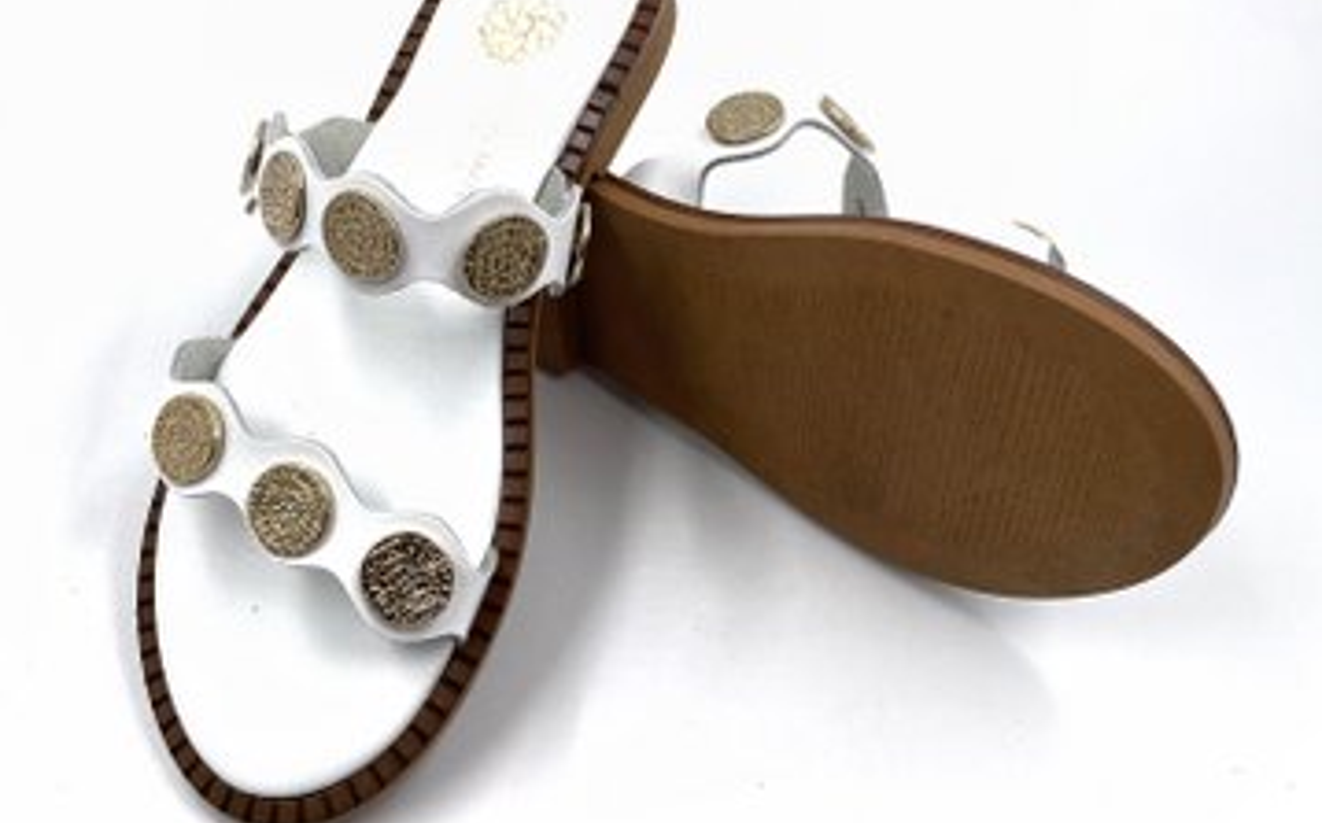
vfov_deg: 34.1
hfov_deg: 52.8
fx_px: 1332
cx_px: 661
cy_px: 277
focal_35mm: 37
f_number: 1.6
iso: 32
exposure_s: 1/955
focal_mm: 4.2
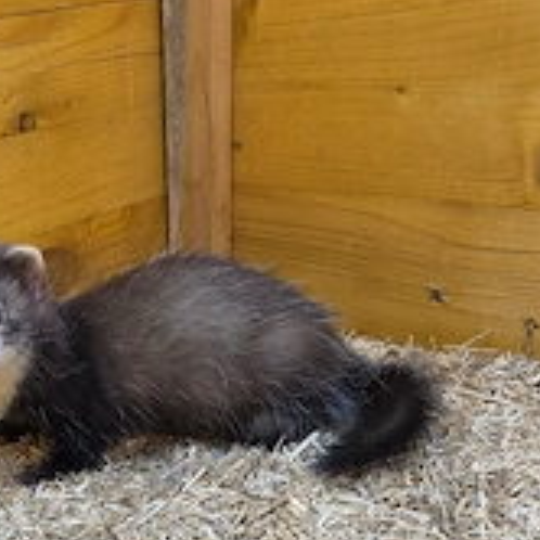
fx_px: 865
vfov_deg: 30.5
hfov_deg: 33.2
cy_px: 615
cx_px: 75
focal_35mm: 49
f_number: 1.7
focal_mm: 6.3
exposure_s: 1/182
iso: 64
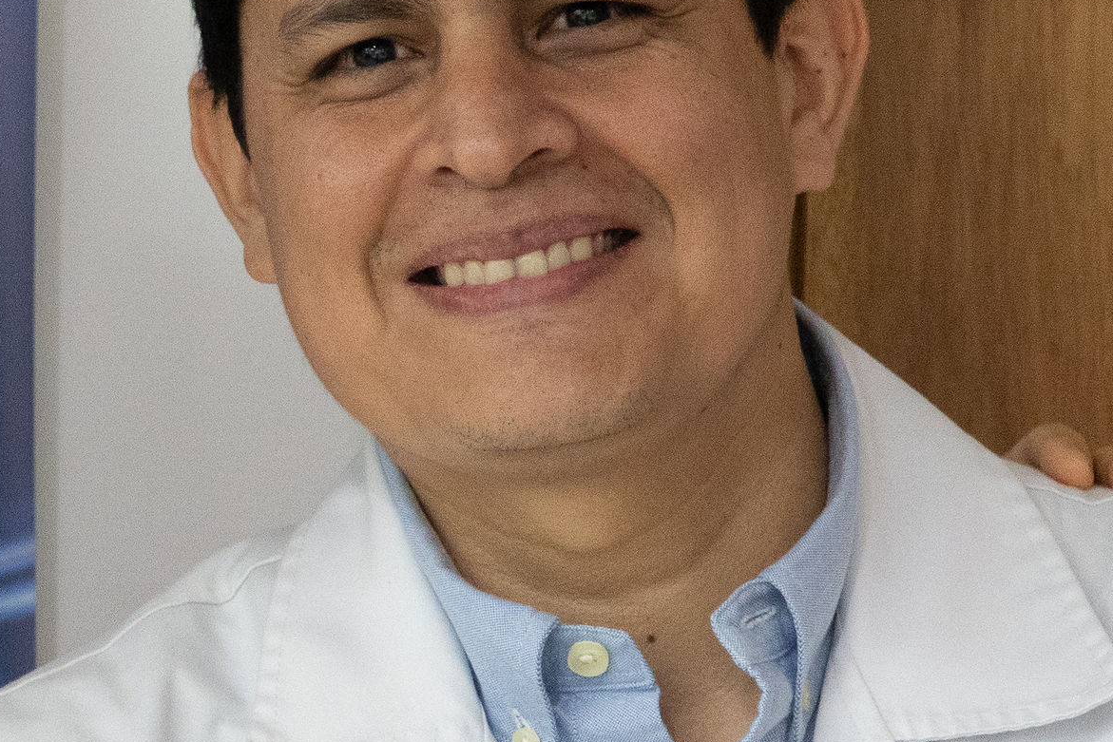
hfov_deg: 12.2
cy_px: 504
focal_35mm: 166
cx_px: -18
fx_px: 5132
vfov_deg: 8.3
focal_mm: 36
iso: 3200
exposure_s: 1/160
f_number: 4
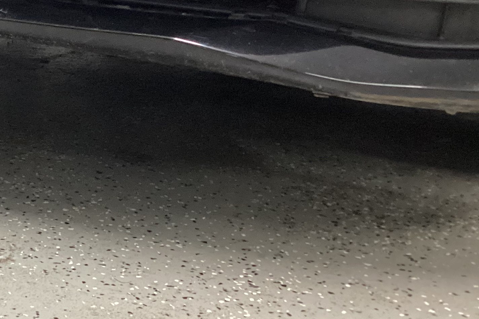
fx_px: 985
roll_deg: -3.0
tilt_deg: -13.0
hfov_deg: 26.1
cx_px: 16
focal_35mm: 74
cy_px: 83
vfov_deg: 18.3
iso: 320
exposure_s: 1/33
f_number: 2.4
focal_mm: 3.3
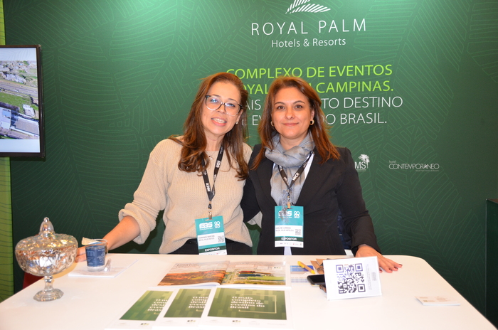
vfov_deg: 36.7
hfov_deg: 53.2
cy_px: 165
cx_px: 249
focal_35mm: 36
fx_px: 497
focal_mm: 24
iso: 800
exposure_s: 1/60
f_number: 3.8
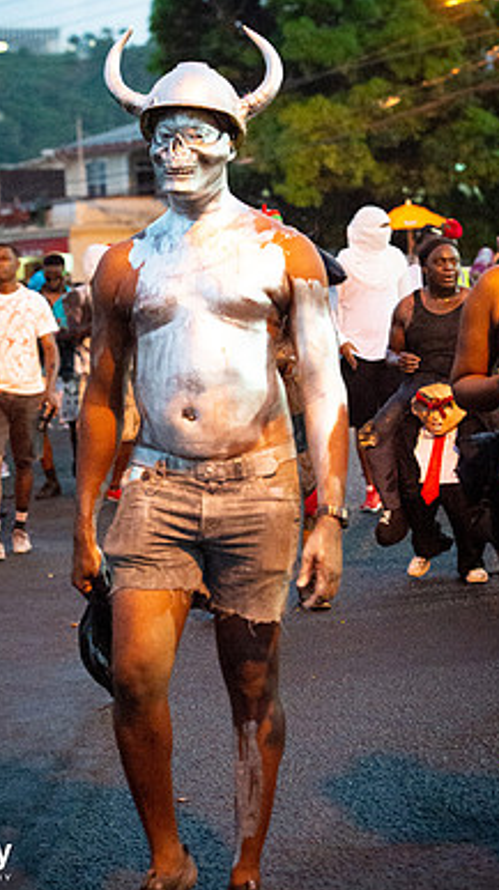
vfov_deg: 22.5
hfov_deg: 12.7
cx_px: 197
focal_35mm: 95
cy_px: 386
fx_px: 2240
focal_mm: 78
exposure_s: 1/160
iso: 25600
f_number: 5
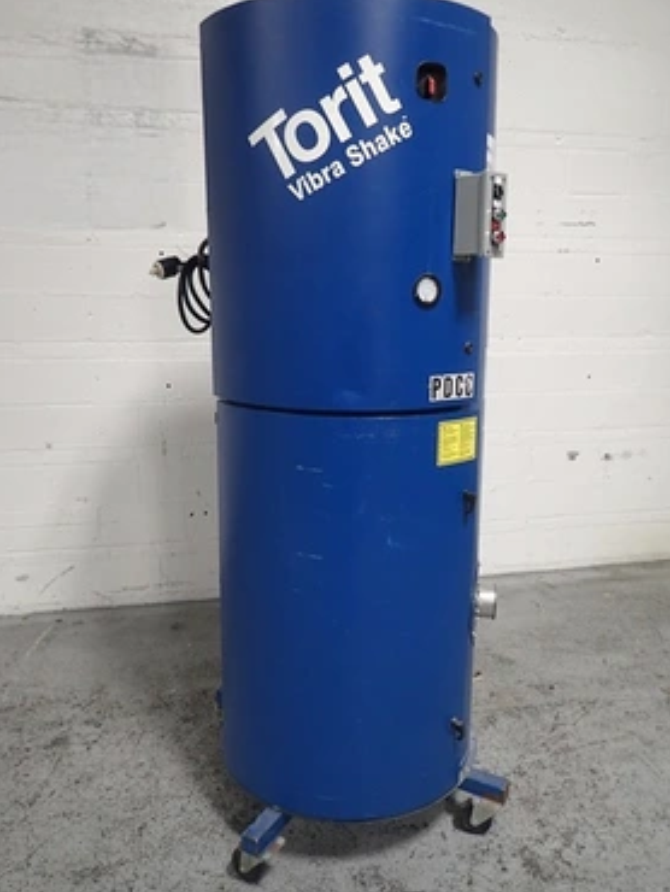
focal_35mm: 27
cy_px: 436
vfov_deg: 65.3
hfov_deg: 51.4
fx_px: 696
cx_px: 357
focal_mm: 4.5
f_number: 2
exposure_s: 1/40
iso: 200
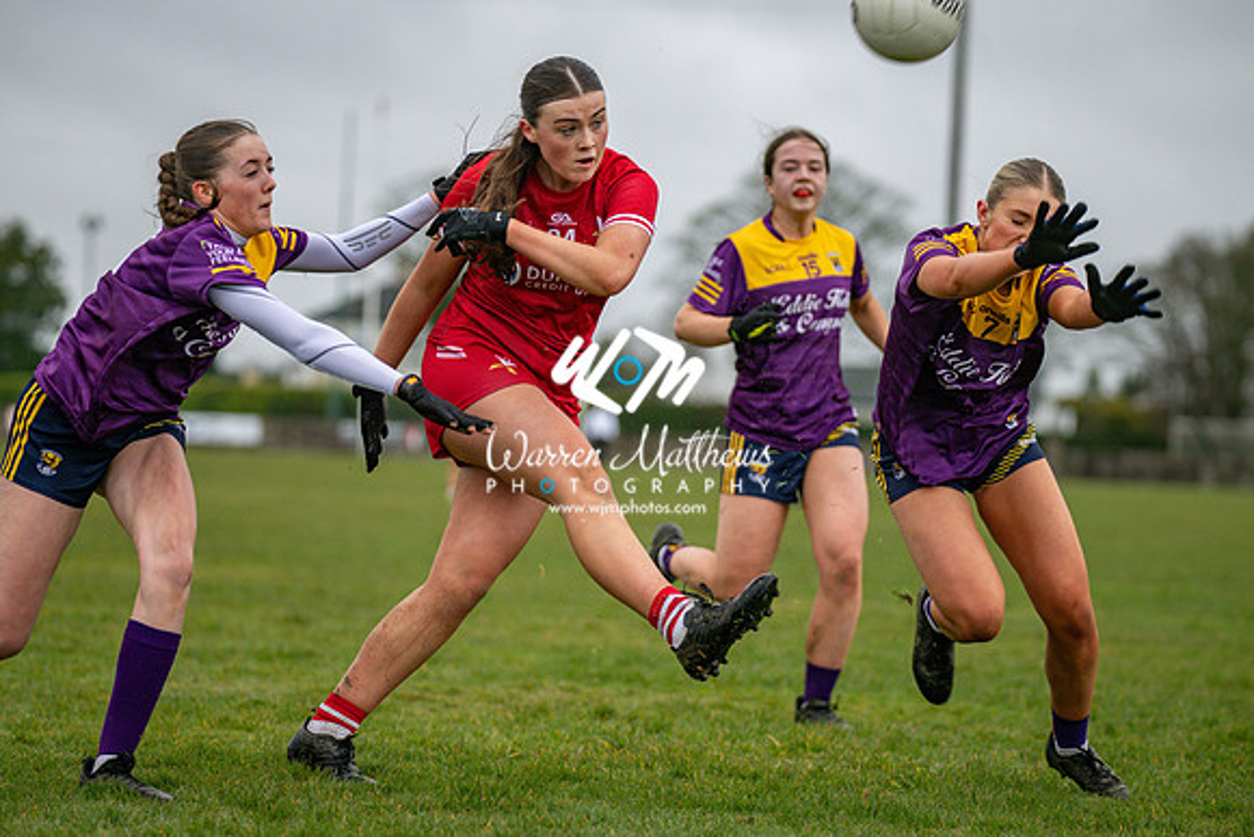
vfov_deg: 9.8
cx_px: 627
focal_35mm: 140
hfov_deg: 14.7
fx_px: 4878
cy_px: 418
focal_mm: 140
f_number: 2.8
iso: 500
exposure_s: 1/1000
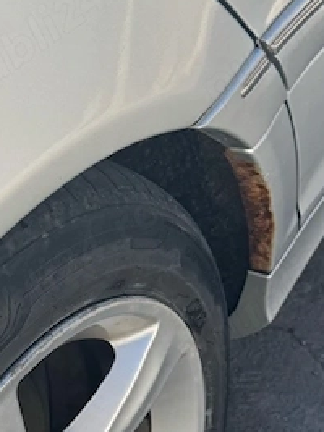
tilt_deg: -44.8
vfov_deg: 26.7
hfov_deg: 20.4
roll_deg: +5.5
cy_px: 316
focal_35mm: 72
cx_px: 120
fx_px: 899
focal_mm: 6.76
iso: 80
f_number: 1.78
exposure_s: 1/1366
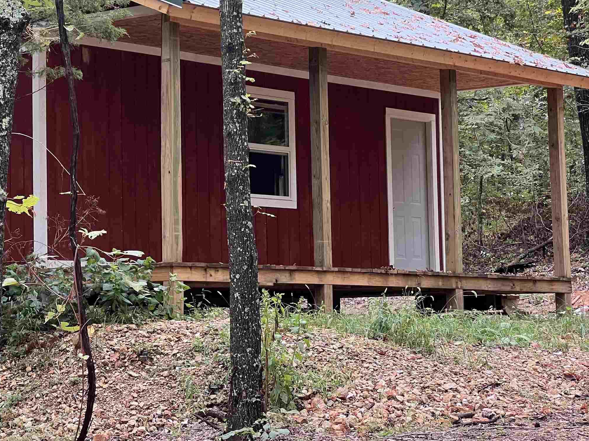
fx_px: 2007
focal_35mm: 118
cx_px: 186
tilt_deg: +6.9
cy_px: 117
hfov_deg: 16.6
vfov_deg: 12.5
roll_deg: +0.7
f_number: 2.8
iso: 80
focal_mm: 9
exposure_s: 1/99
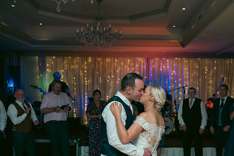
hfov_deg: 40.8
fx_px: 312
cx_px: 145
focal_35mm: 48
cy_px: 97
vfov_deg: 28.0
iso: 500
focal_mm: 38
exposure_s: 1/160
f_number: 3.5
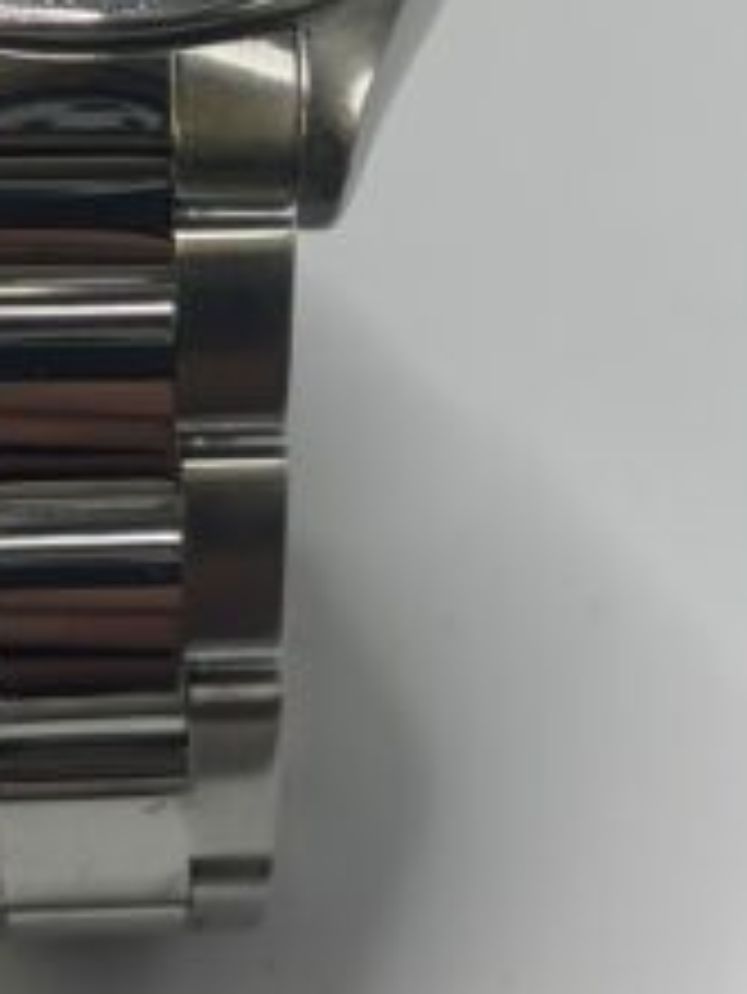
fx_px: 3133
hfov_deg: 13.5
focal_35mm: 109
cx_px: 83
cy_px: 205
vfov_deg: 17.9
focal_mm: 5.96
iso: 32
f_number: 1.6
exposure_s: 1/121
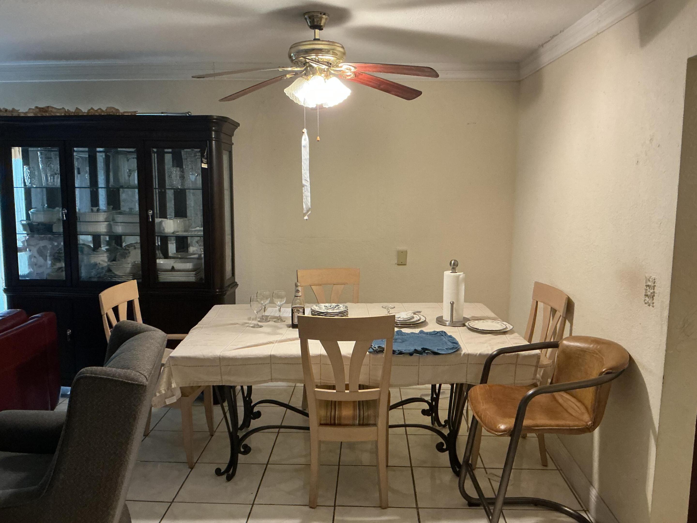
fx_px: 584
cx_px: 348
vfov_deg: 48.2
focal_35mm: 29
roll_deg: -0.1
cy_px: 262
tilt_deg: -9.1
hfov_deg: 61.7
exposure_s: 1/40
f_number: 1.8
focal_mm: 3
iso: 250
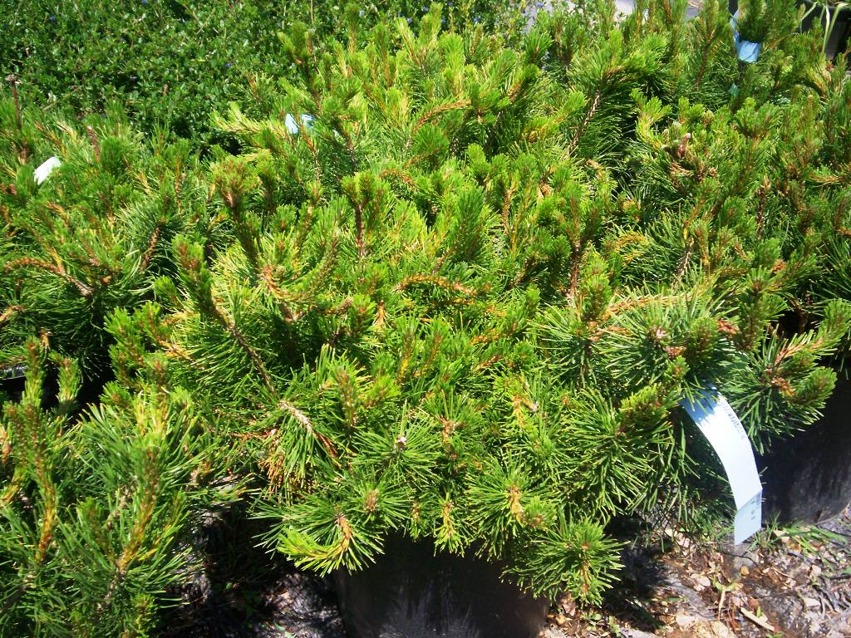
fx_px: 885
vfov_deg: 39.7
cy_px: 319
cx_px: 426
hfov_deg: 51.4
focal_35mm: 36
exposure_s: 1/484
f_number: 4.5
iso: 100
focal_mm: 5.9
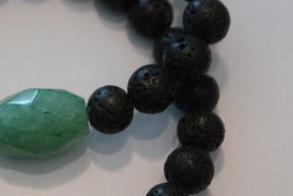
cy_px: 111
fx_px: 1124
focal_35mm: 138
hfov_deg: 14.7
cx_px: 46
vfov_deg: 10.0
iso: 3200
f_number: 5.6
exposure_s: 1/80
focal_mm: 46
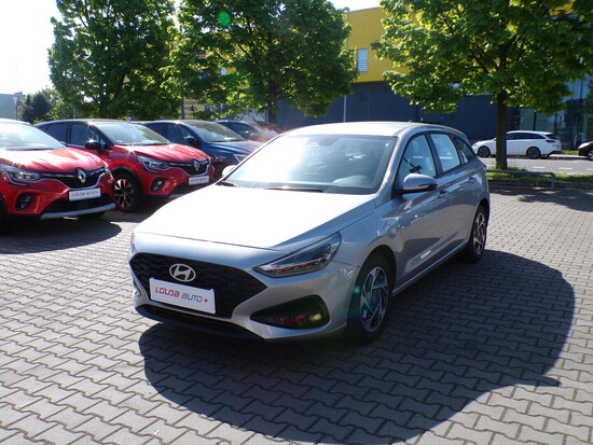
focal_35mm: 32
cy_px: 222
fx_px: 548
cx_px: 296
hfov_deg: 56.8
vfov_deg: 44.2
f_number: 4.8
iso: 100
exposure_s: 1/340
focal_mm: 5.8
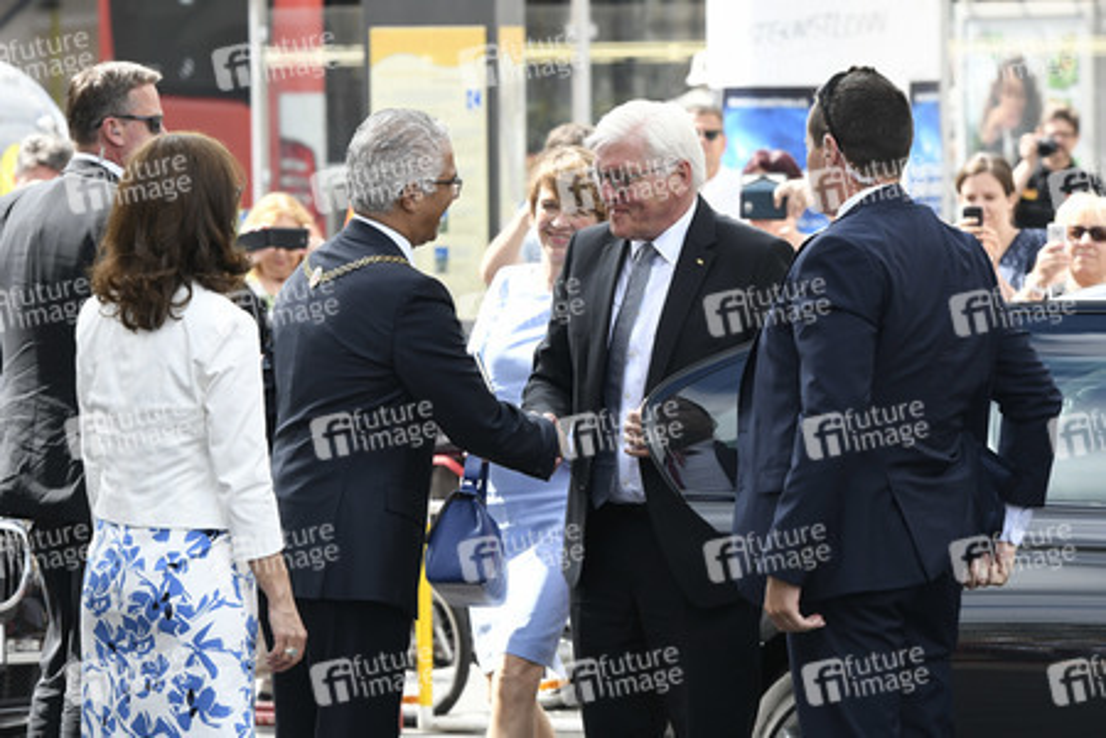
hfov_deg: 8.3
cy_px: 369
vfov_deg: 5.6
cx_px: 553
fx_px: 7603
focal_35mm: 248
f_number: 7.1
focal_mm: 165
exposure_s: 1/500
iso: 500
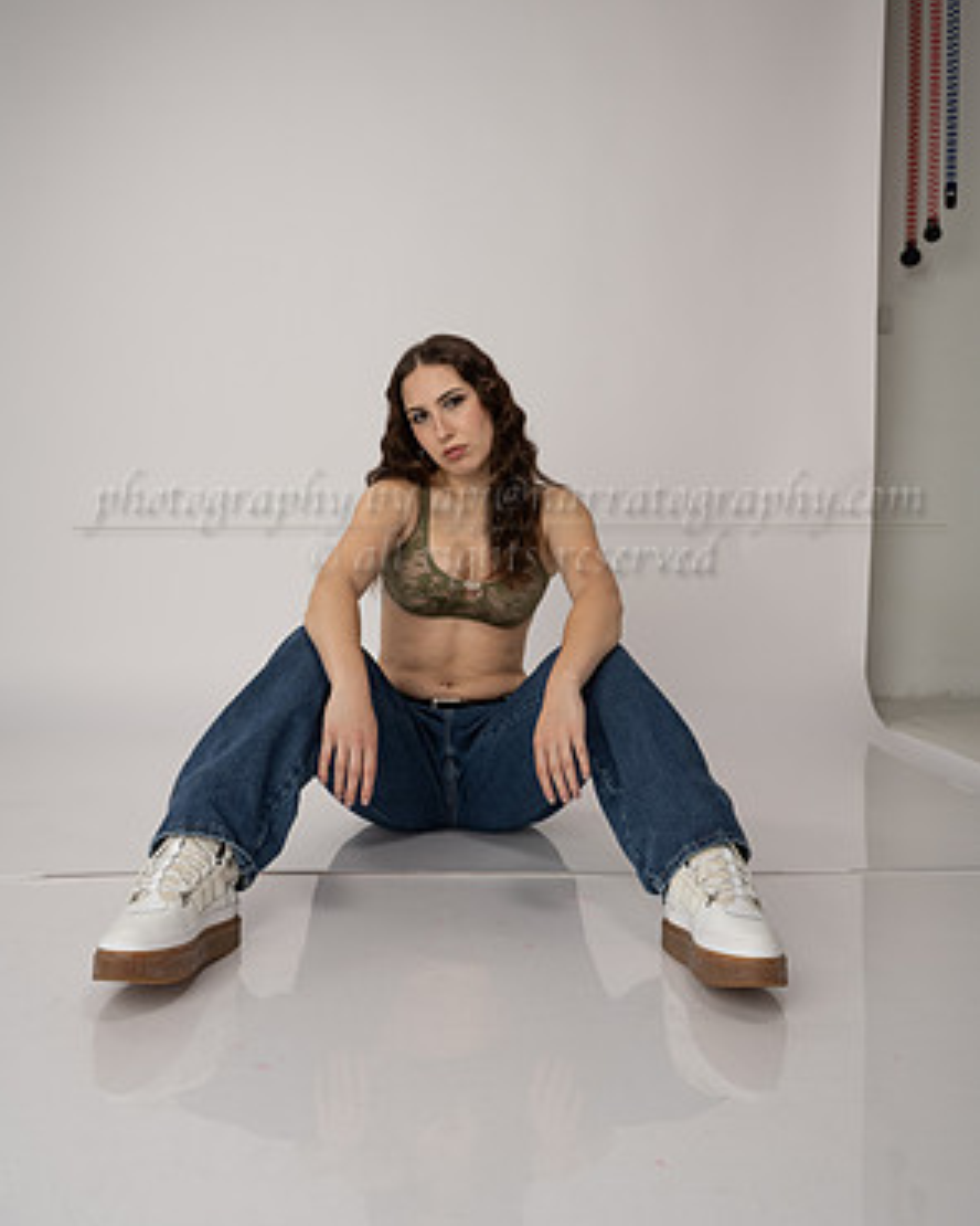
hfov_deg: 45.8
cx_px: 490
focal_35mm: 32
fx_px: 1160
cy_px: 524
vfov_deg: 55.4
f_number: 5
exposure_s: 1/200
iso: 200
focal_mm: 28
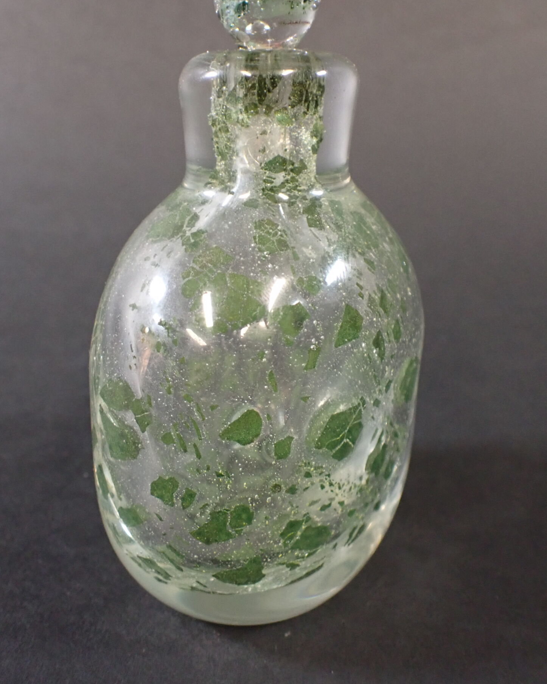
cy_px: 290
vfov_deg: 51.3
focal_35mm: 35
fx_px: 708
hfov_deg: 42.2
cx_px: 246
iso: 800
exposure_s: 1/40
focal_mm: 5.4
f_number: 2.3
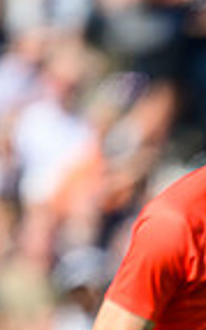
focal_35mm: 3434
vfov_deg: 0.6
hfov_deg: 0.4
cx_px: 650
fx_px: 30940
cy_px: 634
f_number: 4
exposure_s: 1/1600
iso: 250
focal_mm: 560
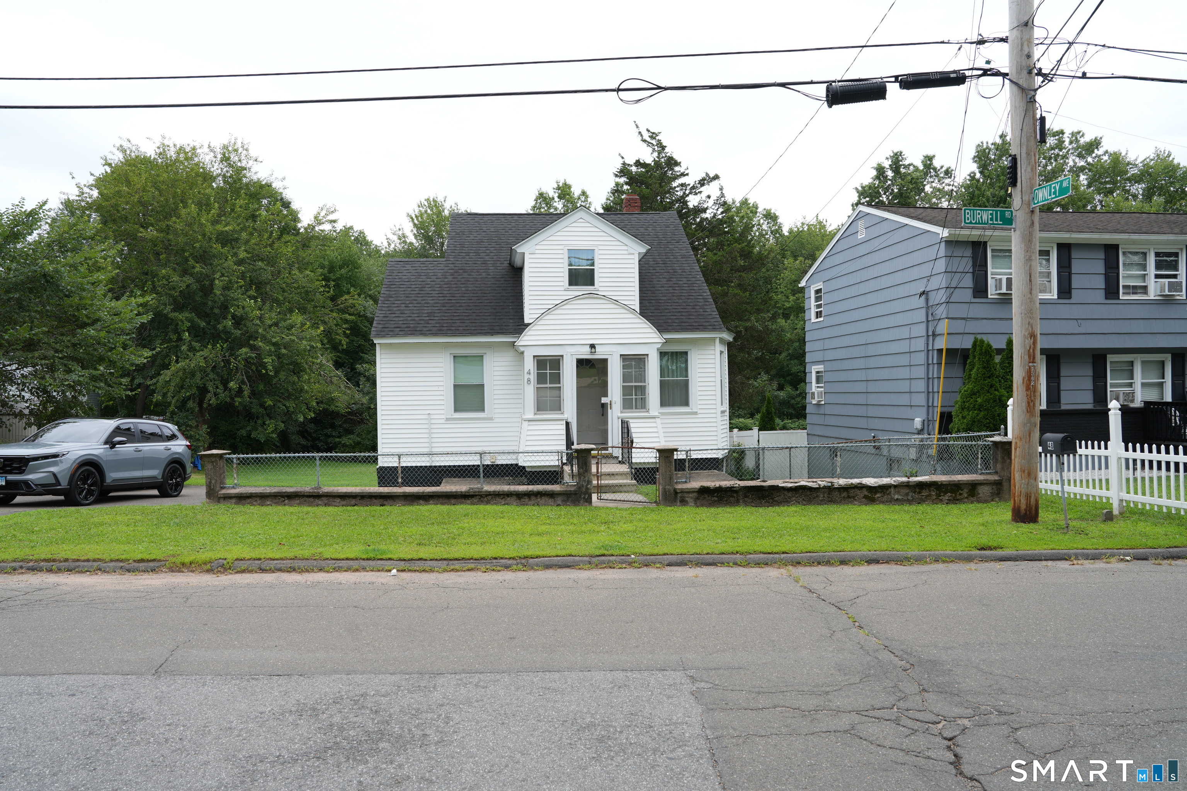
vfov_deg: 53.1
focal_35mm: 24
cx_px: 594
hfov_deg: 73.7
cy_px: 396
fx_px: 791
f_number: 8
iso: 100
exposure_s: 1/50
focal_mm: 24
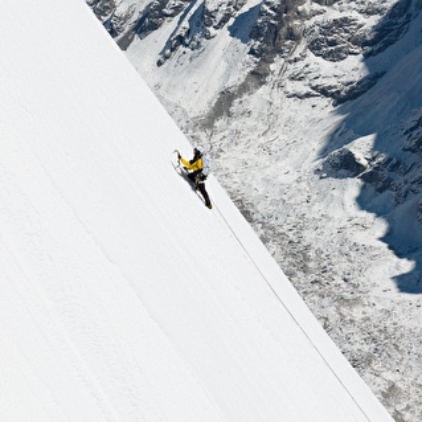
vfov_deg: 8.7
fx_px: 2758
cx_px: 253
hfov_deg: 8.7
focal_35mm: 200
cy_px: 212
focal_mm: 40
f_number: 2.8
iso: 400
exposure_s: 1/120
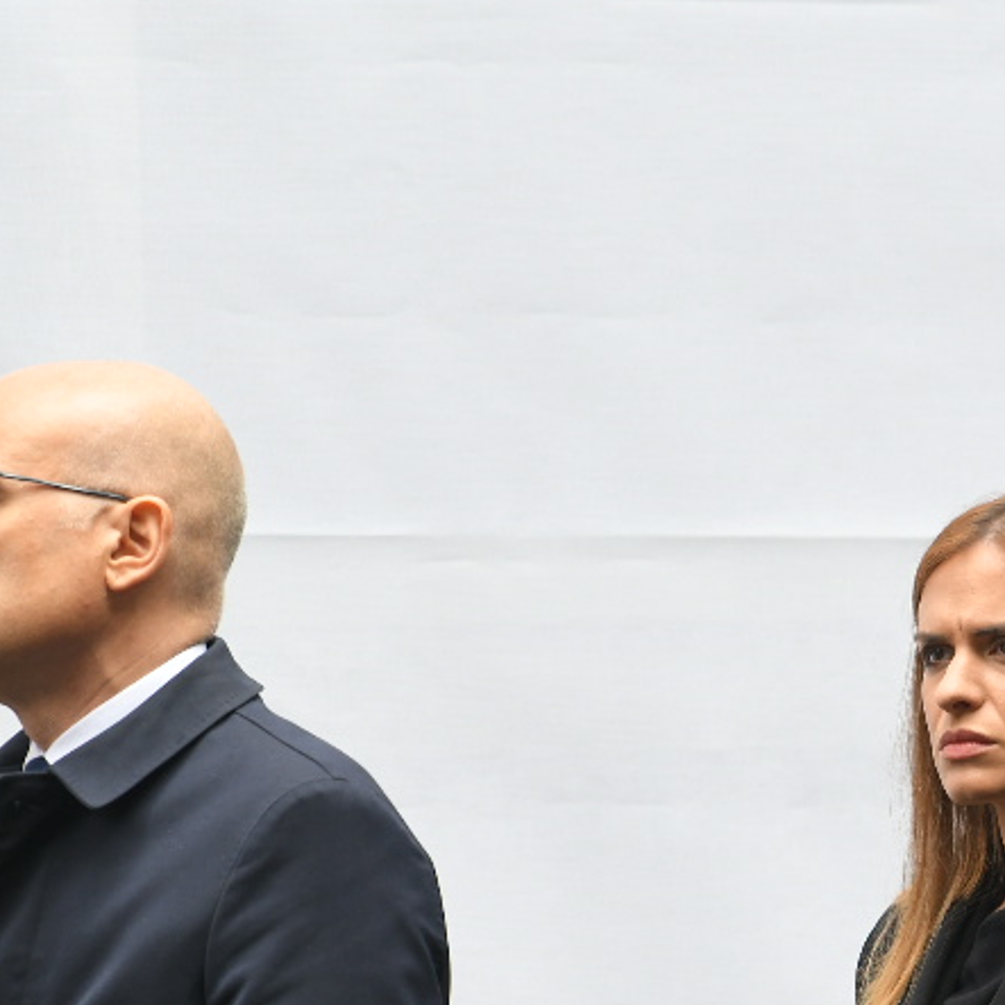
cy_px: 792
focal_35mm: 621
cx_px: 1025
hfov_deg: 2.8
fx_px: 20398
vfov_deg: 2.8
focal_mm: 200
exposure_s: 1/250
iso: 640
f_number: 4
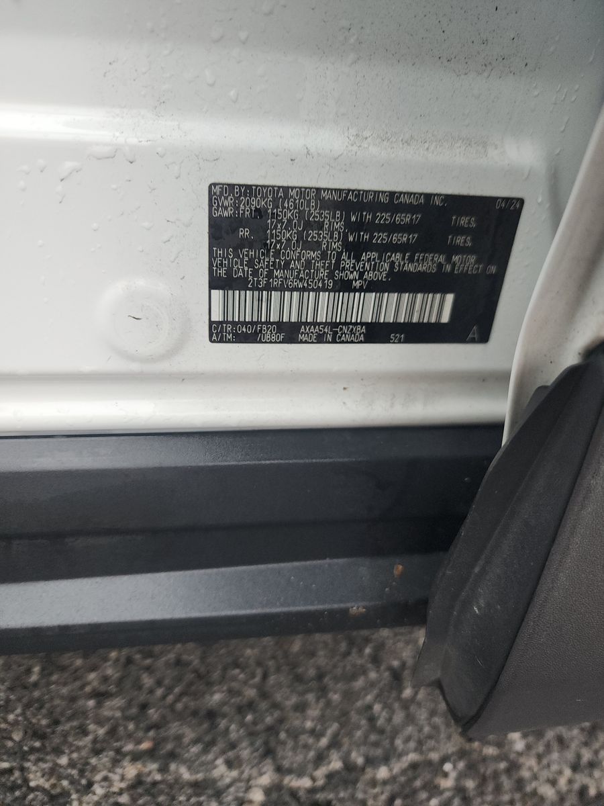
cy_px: 403
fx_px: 535
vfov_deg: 73.9
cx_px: 302
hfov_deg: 58.9
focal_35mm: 23
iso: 269
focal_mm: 6.4
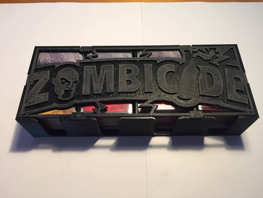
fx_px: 220
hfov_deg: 61.7
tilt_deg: -60.6
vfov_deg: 48.2
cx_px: 132
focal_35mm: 29
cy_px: 99
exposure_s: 1/33
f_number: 2.2
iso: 160
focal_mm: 4.15
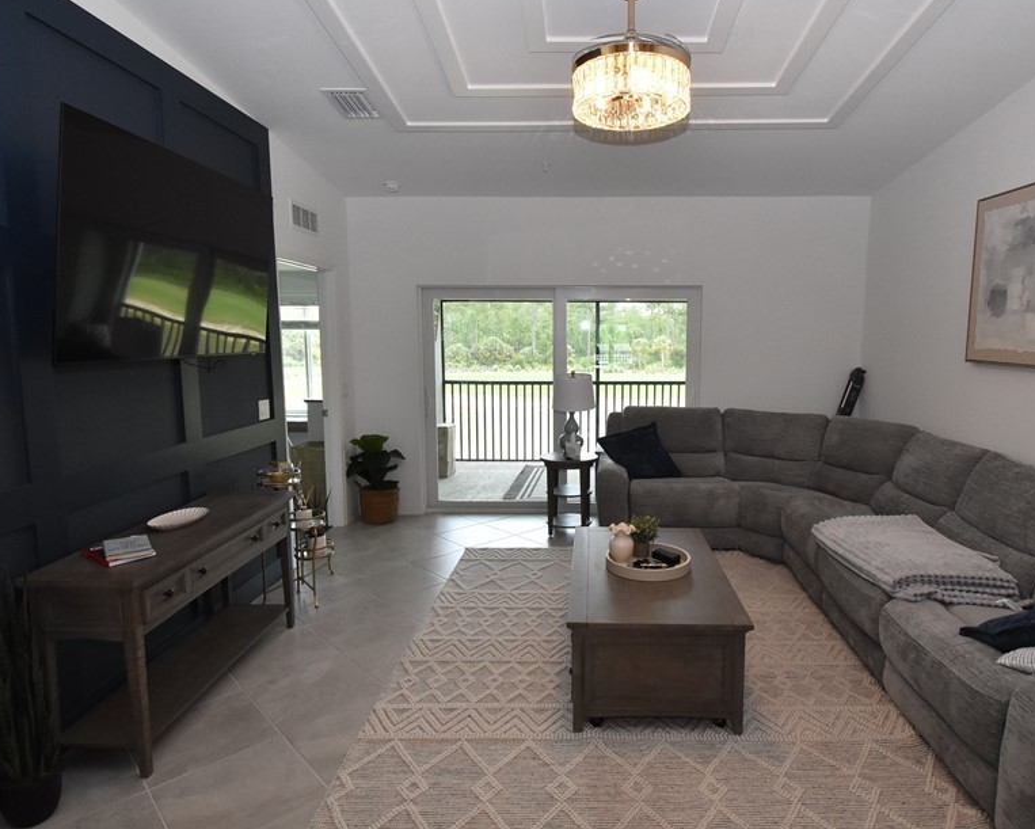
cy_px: 410
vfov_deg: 68.1
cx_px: 583
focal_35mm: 20
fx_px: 613
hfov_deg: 80.0
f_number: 8
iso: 1600
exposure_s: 1/160
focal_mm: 10
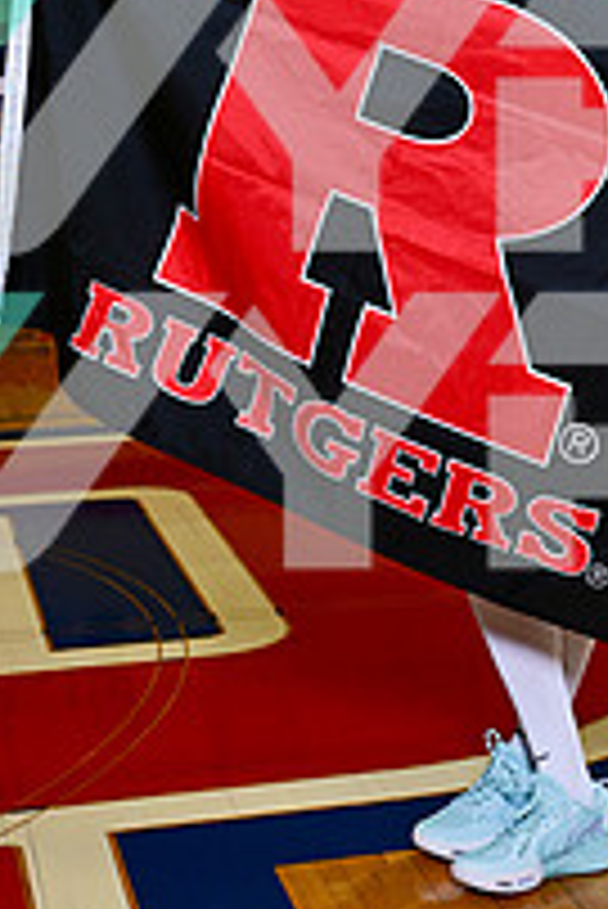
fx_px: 1972
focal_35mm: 78
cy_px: 117
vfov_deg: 25.3
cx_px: 446
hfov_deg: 17.4
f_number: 6.3
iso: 400
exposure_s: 1/200
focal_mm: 35
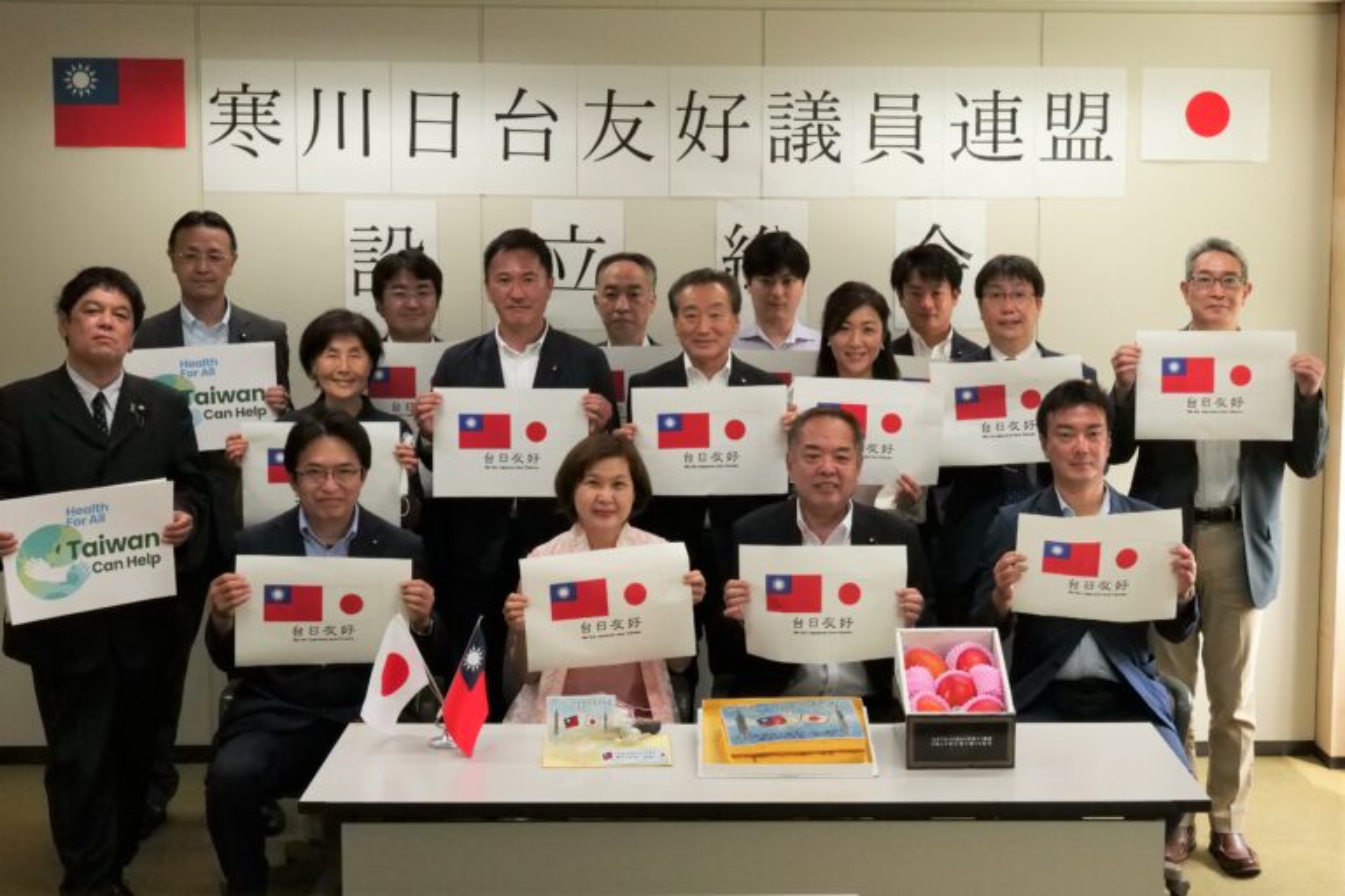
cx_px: 672
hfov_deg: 40.3
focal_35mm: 49
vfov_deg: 27.5
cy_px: 448
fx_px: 1831
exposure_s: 1/640
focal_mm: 49
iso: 10000
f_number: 10
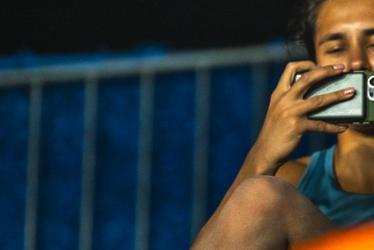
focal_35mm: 527
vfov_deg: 2.6
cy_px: 149
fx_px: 5475
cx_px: 480
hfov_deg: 3.9
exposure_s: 1/320
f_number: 3.5
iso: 1250
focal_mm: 200
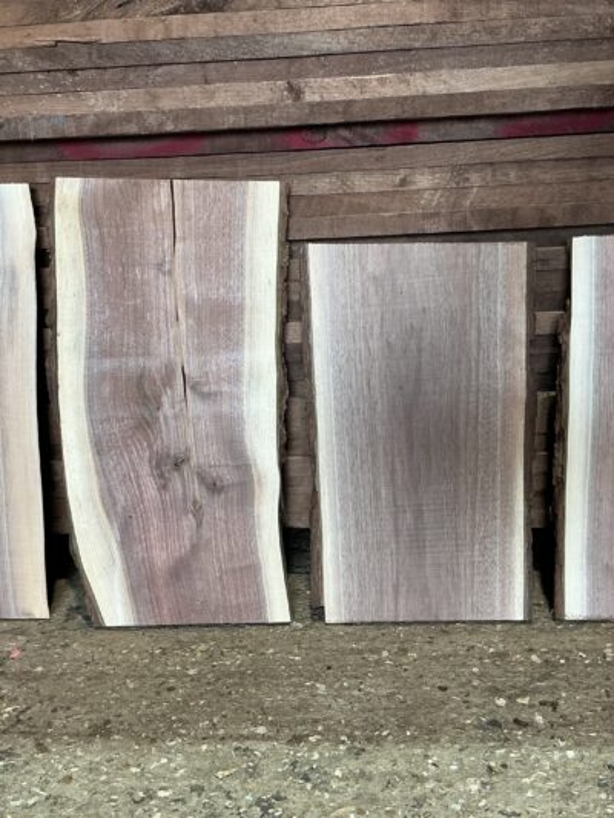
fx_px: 686
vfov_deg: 61.6
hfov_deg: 48.2
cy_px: 409
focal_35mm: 29
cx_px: 307
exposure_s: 1/60
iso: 64
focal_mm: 3
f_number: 1.8
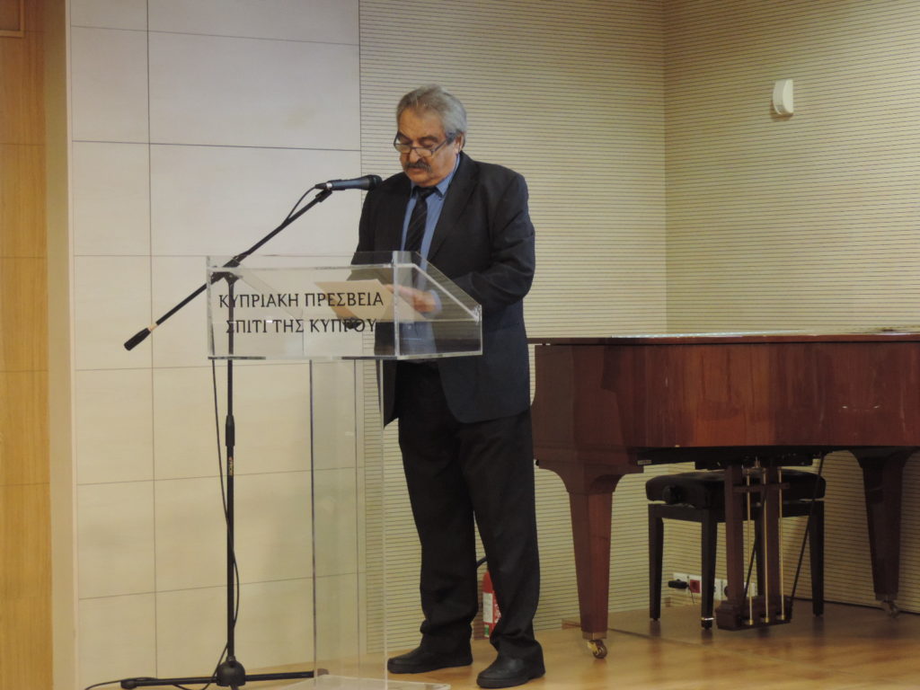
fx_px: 2259
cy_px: 345
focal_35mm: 85
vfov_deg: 17.4
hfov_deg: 23.0
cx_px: 460
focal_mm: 15.1
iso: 800
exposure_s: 1/15
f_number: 4
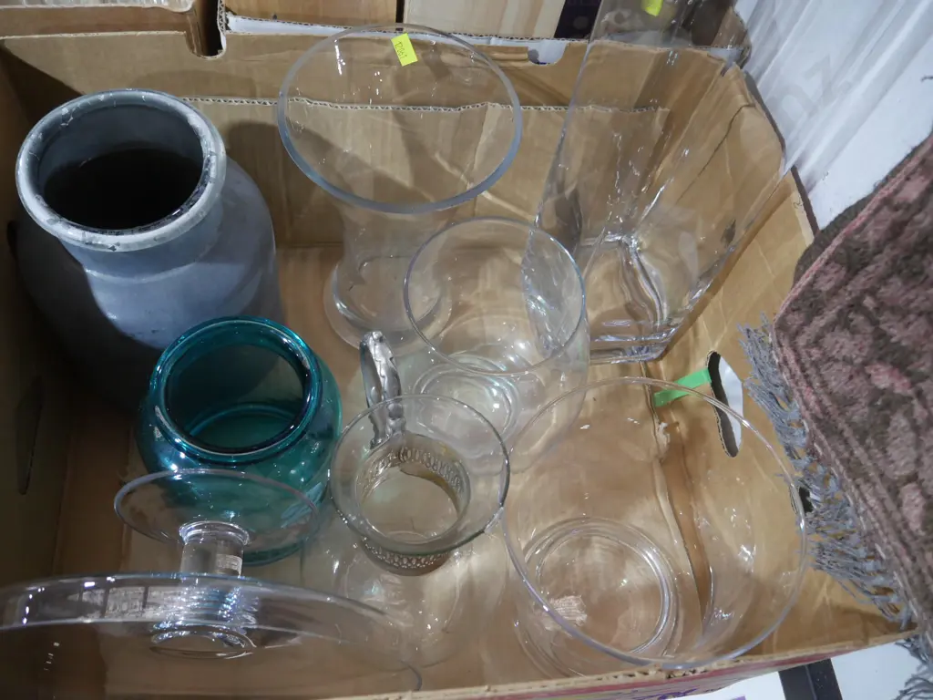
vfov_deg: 46.8
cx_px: 466
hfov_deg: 60.0
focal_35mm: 30
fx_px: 809
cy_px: 350
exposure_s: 1/60
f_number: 3.6
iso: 2000
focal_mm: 15
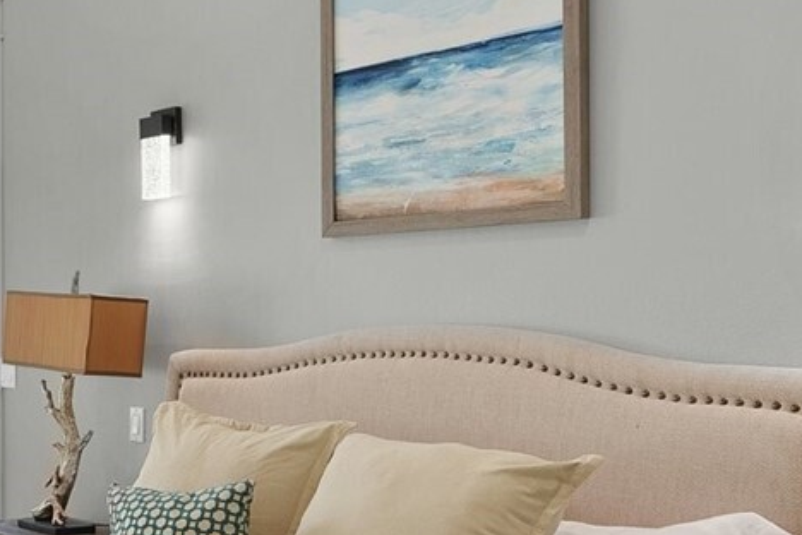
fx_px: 1292
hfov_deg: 28.8
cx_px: -212
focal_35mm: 58
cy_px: 319
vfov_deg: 23.3
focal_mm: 16
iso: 500
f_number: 8
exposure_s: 1/3
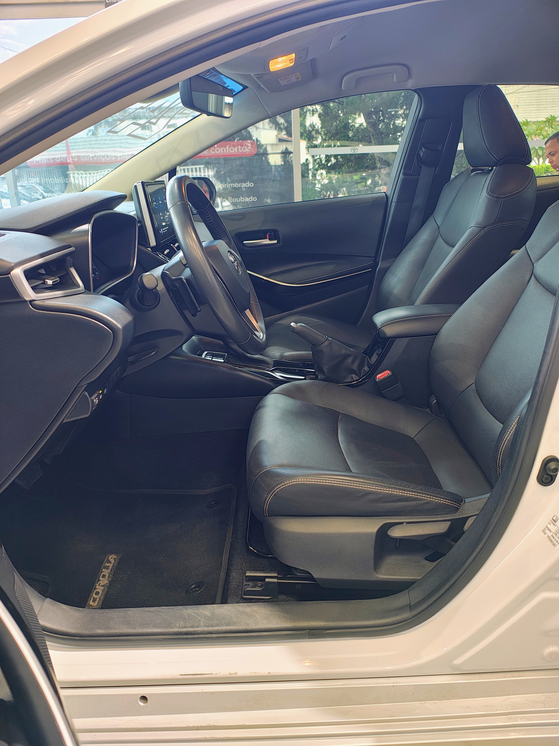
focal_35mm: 25
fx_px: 538
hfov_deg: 54.9
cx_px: 280
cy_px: 373
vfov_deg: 69.4
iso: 628
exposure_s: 1/50
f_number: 1.4
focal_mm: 5.89
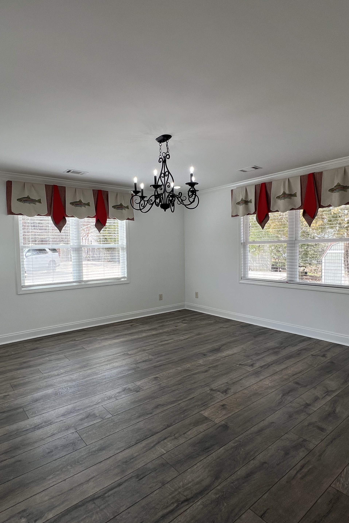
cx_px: 169
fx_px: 276
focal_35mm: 19
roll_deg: +0.9
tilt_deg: -3.8
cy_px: 267
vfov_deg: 86.9
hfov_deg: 64.5
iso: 32
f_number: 1.8
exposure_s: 1/202
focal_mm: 1.57
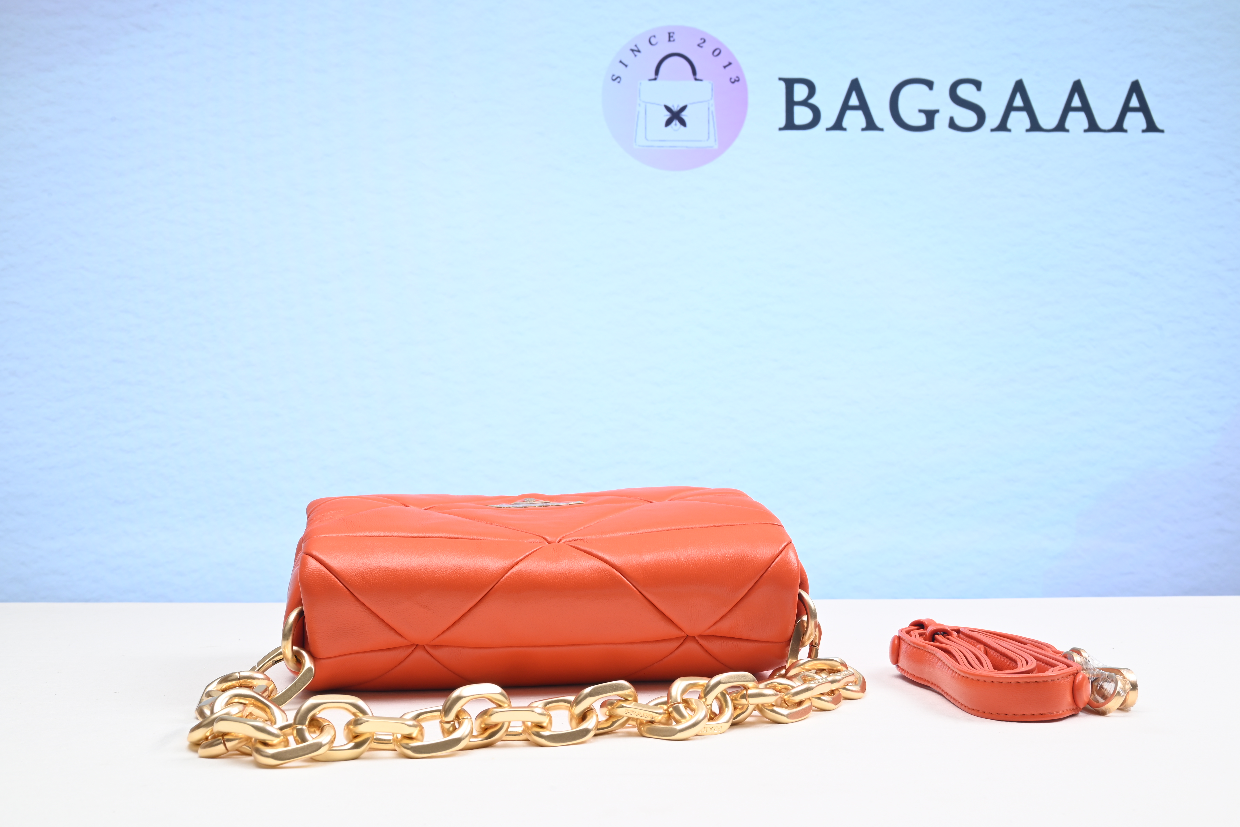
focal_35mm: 39
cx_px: 634
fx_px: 1344
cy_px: 415
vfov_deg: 34.2
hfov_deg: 49.5
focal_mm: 38
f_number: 16
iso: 100
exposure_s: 1/2
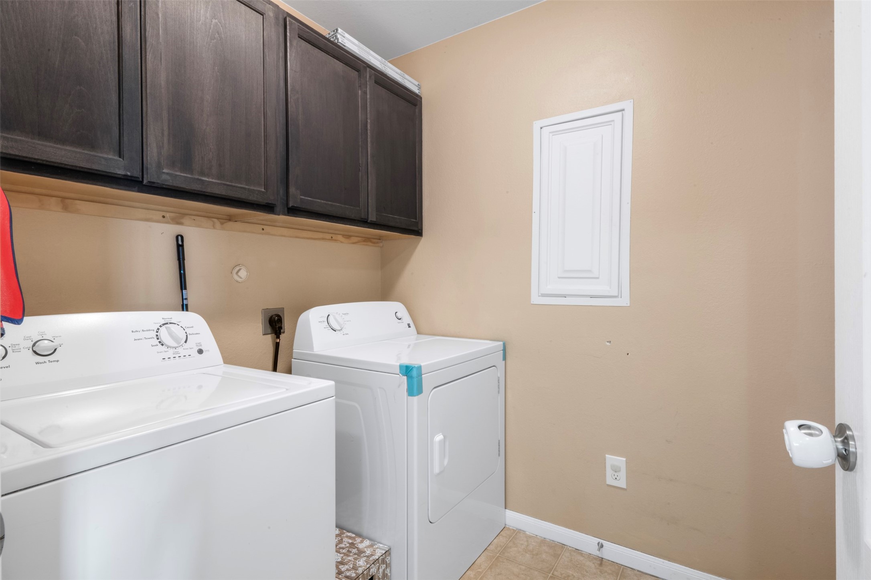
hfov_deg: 93.3
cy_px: 290
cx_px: 436
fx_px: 411
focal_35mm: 17
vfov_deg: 70.4
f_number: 9
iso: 250
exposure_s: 15
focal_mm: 17
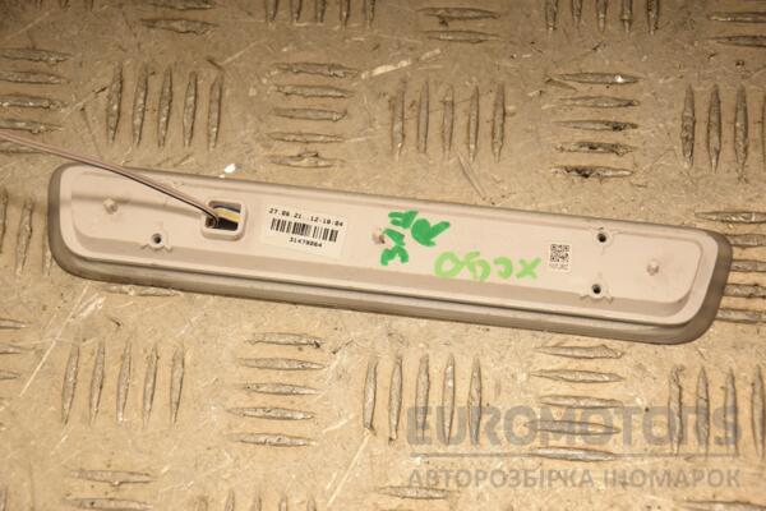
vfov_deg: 14.7
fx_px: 1979
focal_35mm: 93
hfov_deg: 21.9
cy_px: 256
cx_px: 383
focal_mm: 62
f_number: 5.3
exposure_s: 1/500
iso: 800
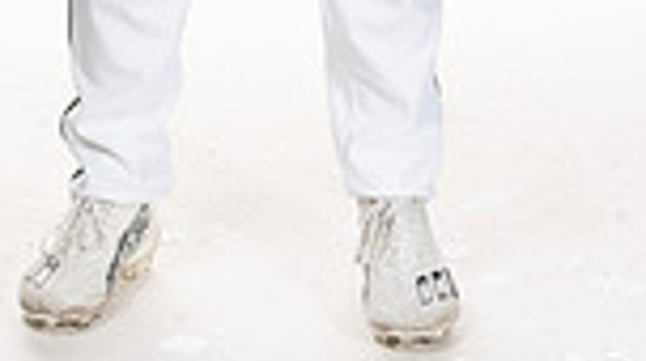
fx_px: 3028
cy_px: -573
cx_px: 217
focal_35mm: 177
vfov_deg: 6.4
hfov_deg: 12.2
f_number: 6.3
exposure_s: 1/250
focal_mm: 57
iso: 400
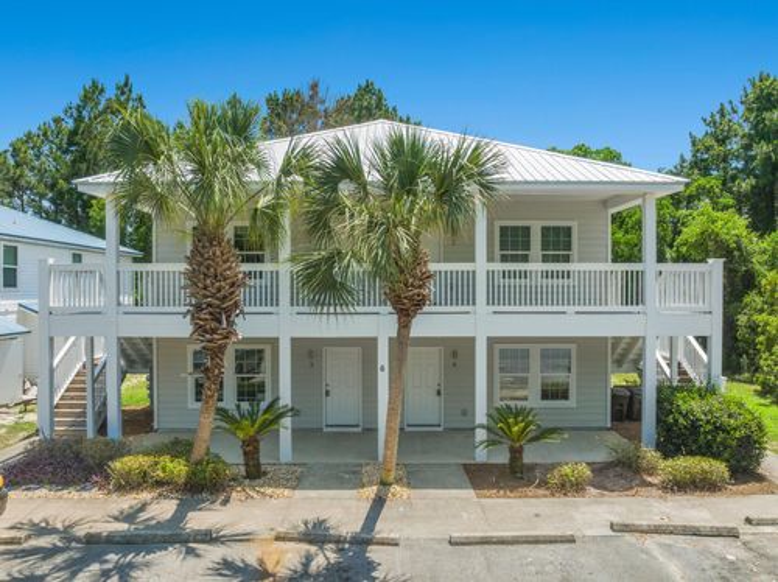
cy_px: 291
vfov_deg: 56.7
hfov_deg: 71.6
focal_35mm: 24
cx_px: 389
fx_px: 539
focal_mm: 12.29
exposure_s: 1/400
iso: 100
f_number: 5
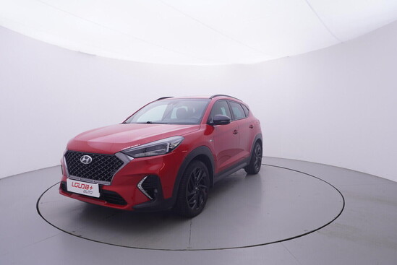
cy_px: 132
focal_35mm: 22
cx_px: 198
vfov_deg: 56.2
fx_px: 248
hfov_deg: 77.3
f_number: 5
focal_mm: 15
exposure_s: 1/80
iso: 200
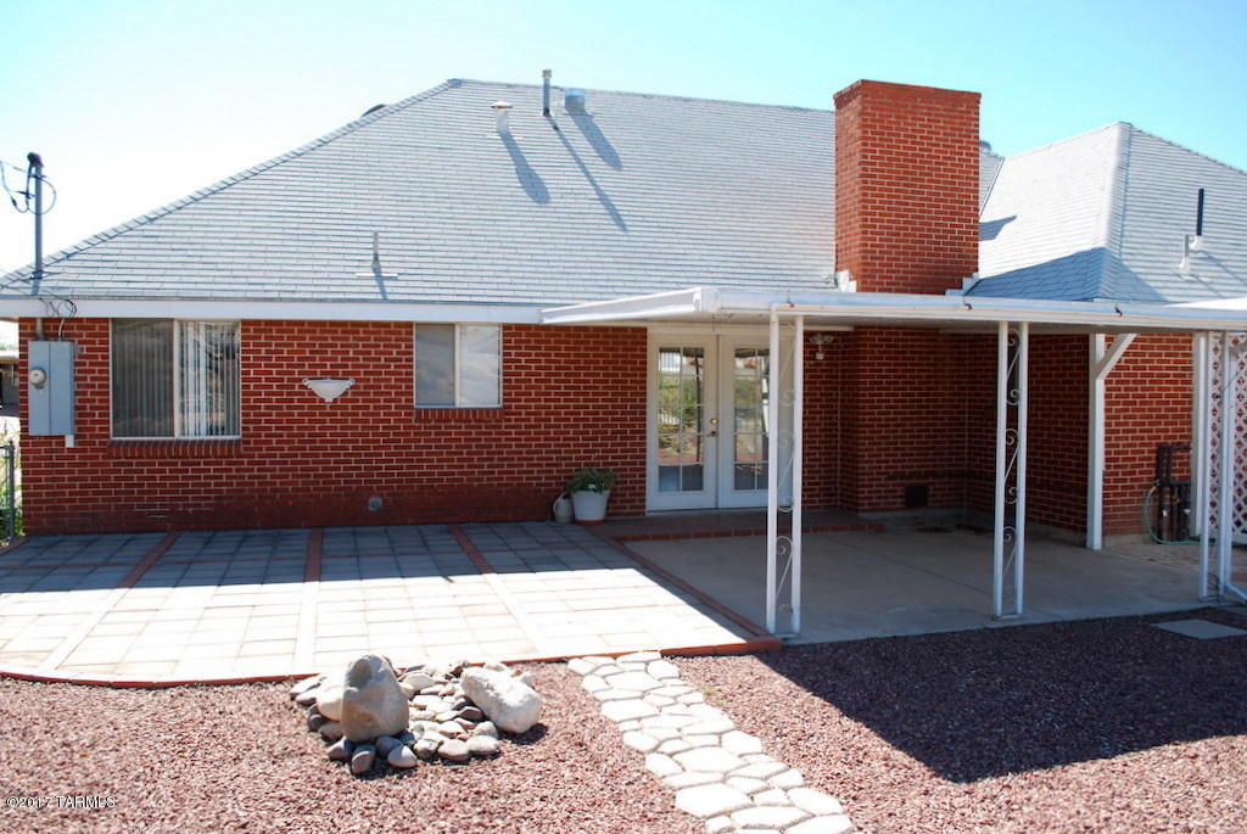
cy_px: 417
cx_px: 624
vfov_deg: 48.0
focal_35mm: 27
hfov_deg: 67.3
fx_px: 936
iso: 100
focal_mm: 18
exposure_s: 1/160
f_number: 6.3
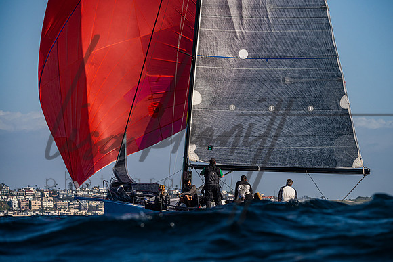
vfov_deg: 6.8
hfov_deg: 10.2
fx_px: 2193
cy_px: 132
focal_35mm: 201
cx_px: 206
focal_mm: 185
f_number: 6.3
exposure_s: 1/5000
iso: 320
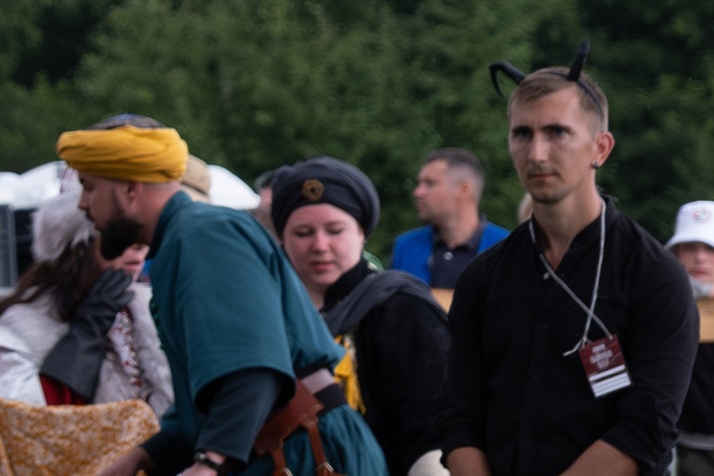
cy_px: -130
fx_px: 6526
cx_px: -297
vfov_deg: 4.2
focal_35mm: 329
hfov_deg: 6.2
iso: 500
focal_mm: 53.3
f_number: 3.6
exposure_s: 1/1250
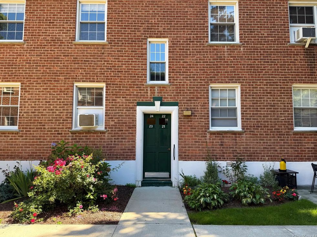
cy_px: 117
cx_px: 160
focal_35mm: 25
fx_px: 229
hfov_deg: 69.4
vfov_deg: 54.9
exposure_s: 1/389
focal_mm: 6.76
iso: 80
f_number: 1.78
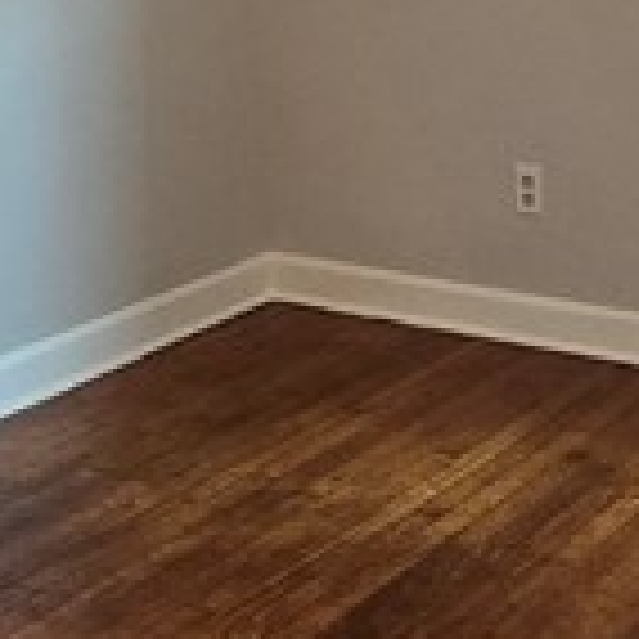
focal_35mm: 83
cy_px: 104
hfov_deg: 20.9
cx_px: 356
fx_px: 1733
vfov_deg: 20.6
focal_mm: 2.2
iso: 640
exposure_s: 1/60
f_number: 2.2
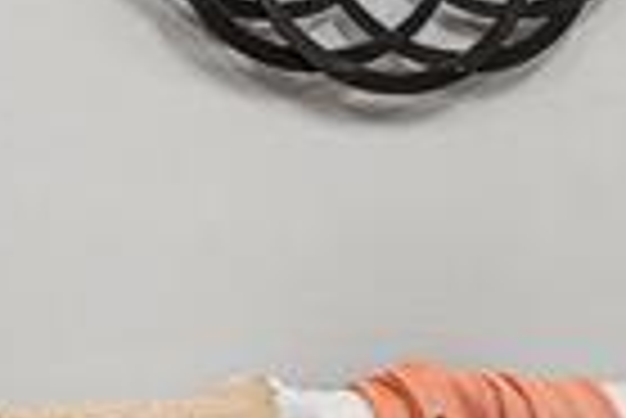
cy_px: 422
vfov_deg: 8.8
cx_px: 1238
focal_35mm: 156
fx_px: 2715
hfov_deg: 11.8
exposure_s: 1
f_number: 8
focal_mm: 23
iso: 160
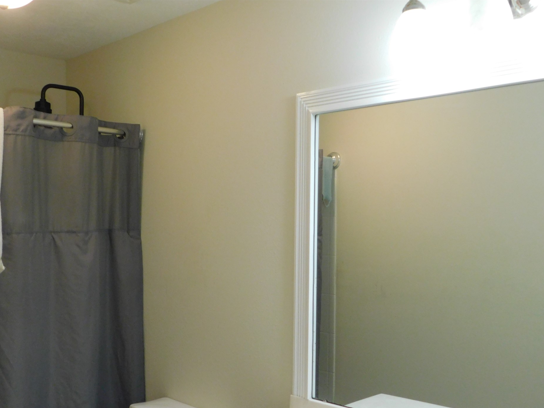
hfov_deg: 46.8
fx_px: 629
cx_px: 268
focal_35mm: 40
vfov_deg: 35.9
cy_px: 226
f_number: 3.5
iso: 400
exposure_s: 1/30
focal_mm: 6.3
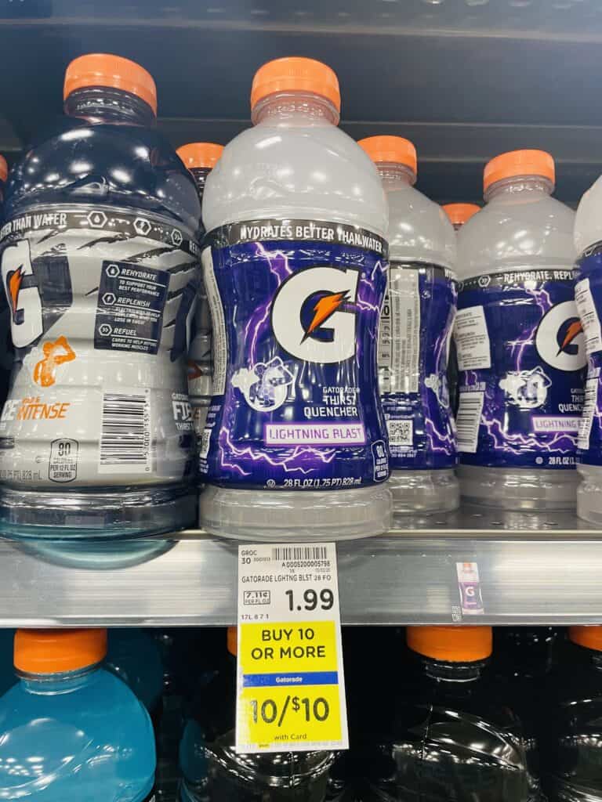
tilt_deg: +1.7
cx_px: 301
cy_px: 401
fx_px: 603
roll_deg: -0.5
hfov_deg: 53.1
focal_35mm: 26
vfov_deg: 67.3
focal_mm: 4.2
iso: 100
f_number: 1.6
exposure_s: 1/60
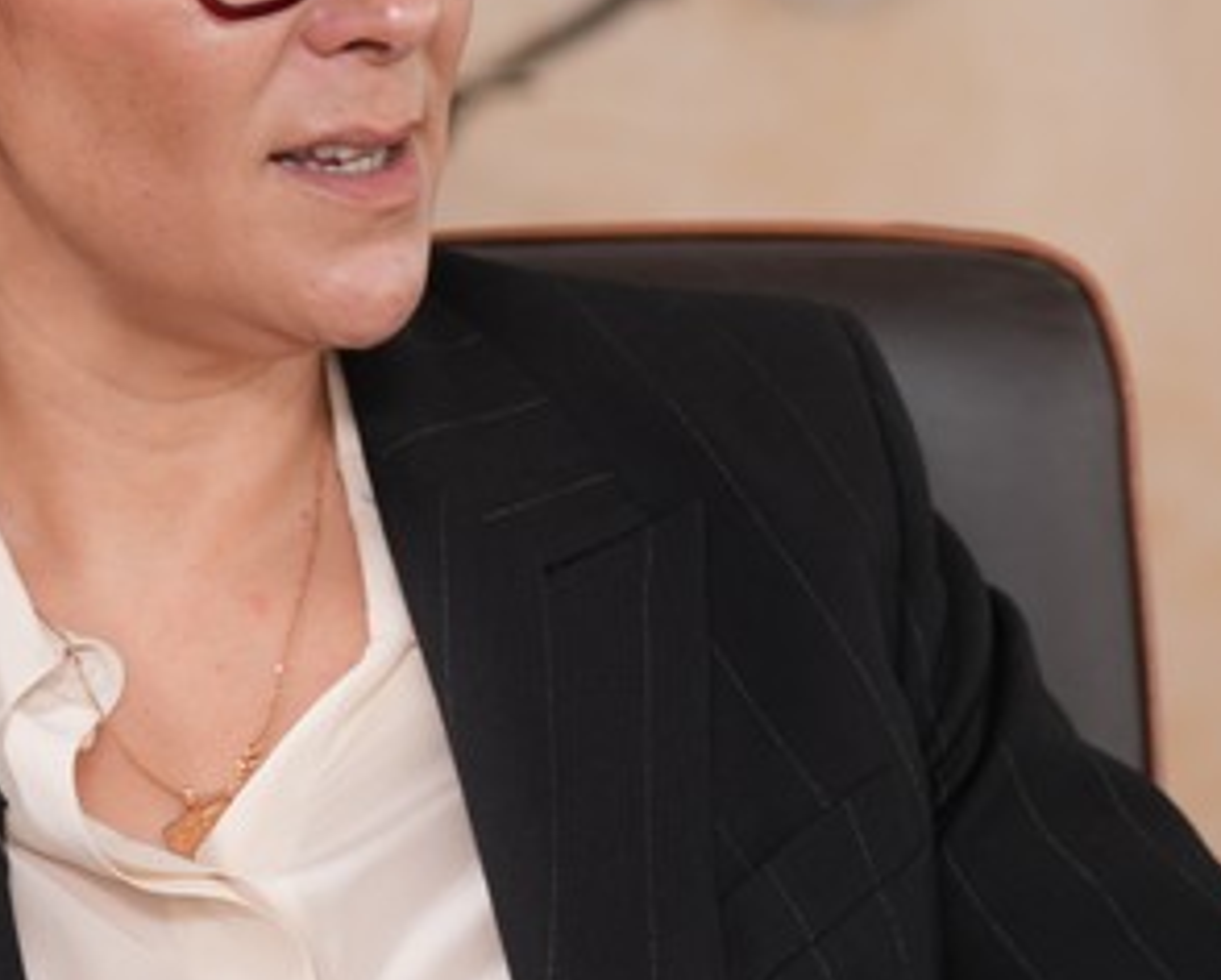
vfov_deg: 6.7
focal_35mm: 232
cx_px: 748
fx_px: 8395
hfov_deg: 8.3
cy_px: 309
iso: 160
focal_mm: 91
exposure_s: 1/50
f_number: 4
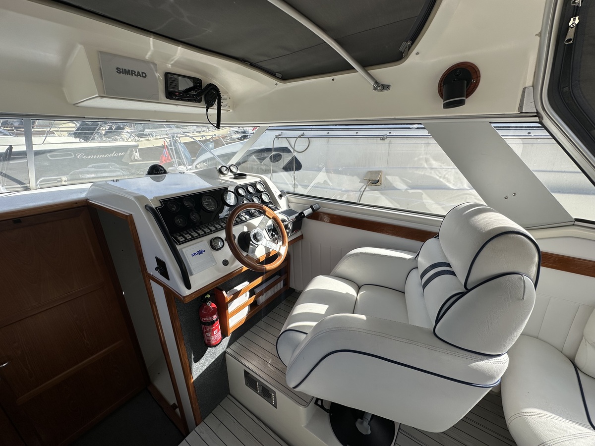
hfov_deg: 102.1
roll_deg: +2.2
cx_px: 298
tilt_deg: -17.9
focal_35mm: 14
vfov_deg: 85.7
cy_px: 223
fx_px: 241
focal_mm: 2.22
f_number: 2.2
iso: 50
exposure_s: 1/1511
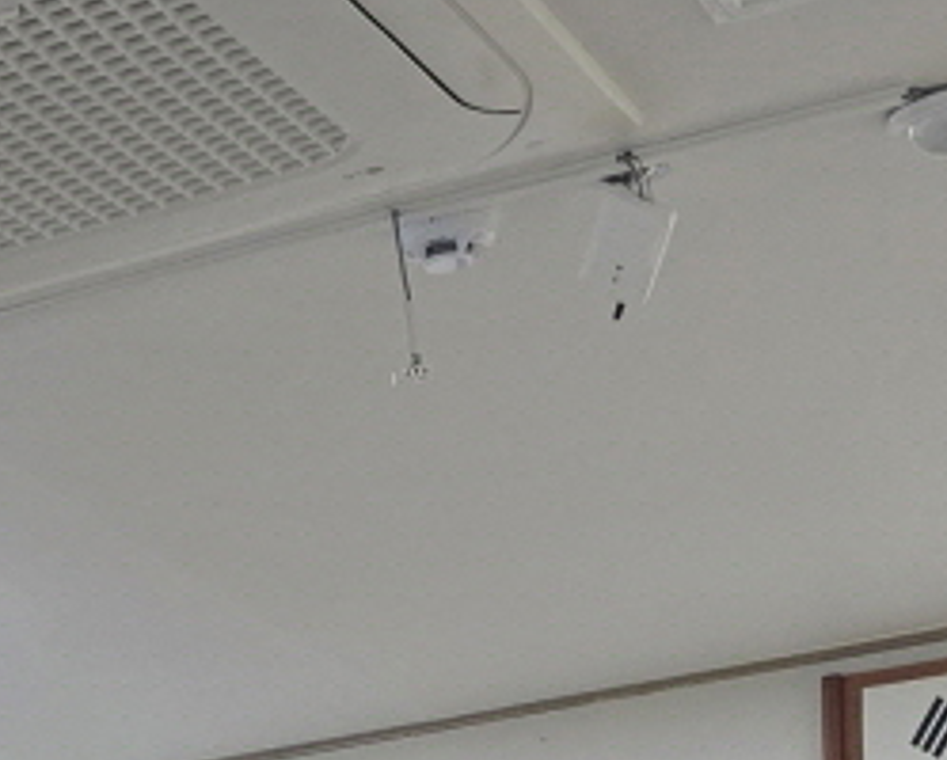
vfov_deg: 9.5
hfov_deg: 14.0
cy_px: 2122
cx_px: -68
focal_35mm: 135
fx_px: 3790
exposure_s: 1/120
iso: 400
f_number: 1.7
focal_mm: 6.3
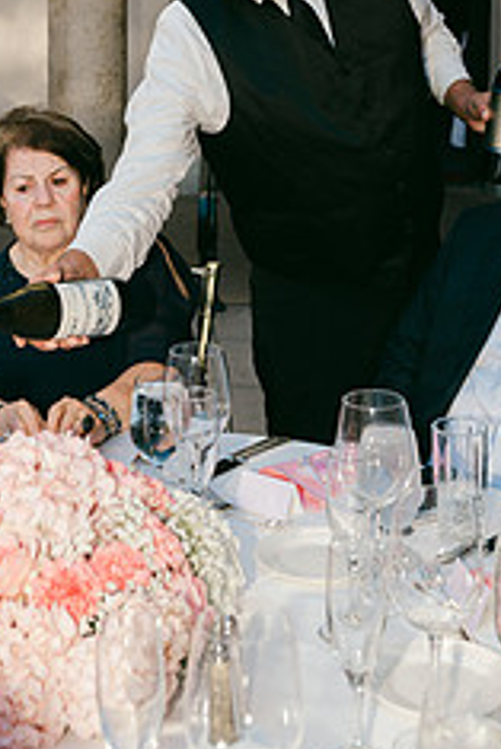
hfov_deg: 20.3
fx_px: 1396
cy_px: 83
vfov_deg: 28.9
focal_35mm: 67
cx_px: 252
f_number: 4.5
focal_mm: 35
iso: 64
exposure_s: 1/125
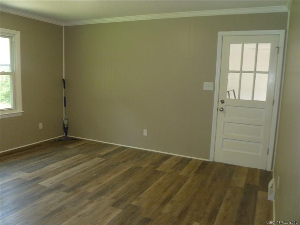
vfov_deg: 49.7
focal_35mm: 28
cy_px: 112
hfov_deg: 63.4
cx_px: 150
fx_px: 243
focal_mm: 5
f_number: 3.3
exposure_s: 1/30
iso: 250
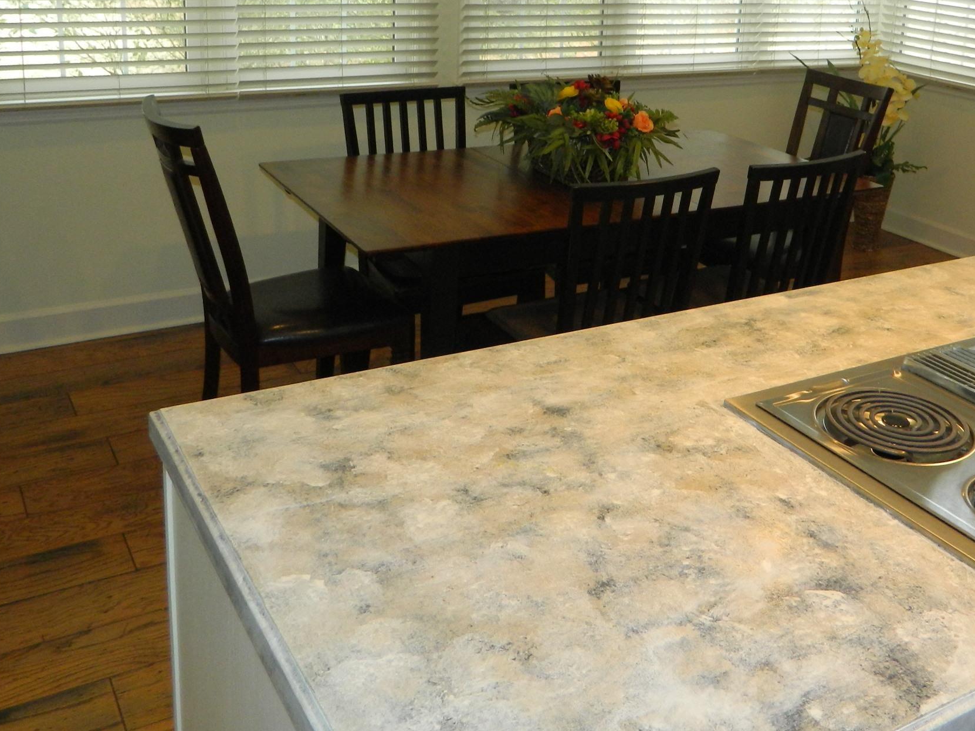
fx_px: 1098
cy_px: 162
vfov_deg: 35.8
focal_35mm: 39
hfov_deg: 47.2
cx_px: 639
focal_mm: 4.5
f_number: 3.1
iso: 180
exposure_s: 1/30
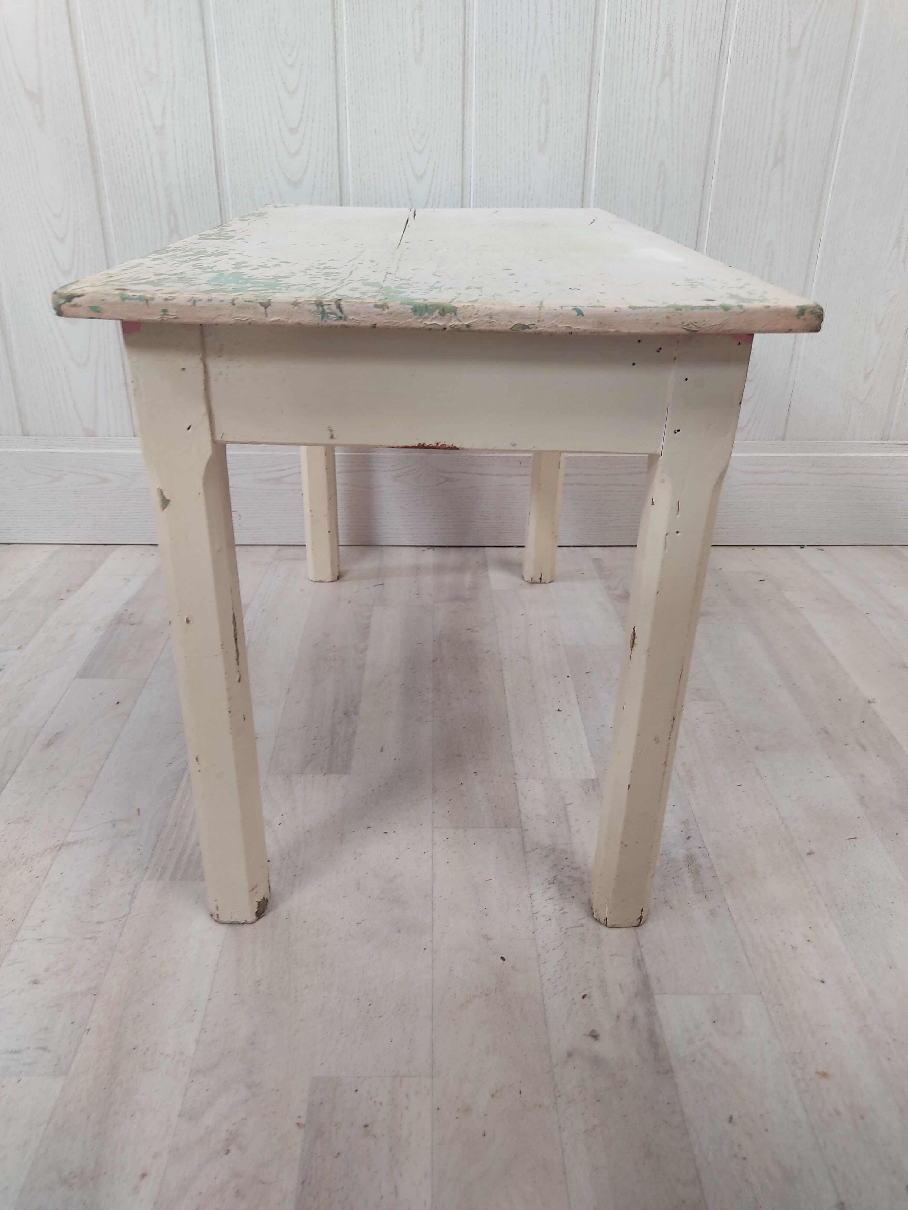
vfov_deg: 67.3
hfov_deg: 53.1
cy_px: 605
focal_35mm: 26
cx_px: 454
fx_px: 909
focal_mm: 4.74
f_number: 1.79
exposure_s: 1/33
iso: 349
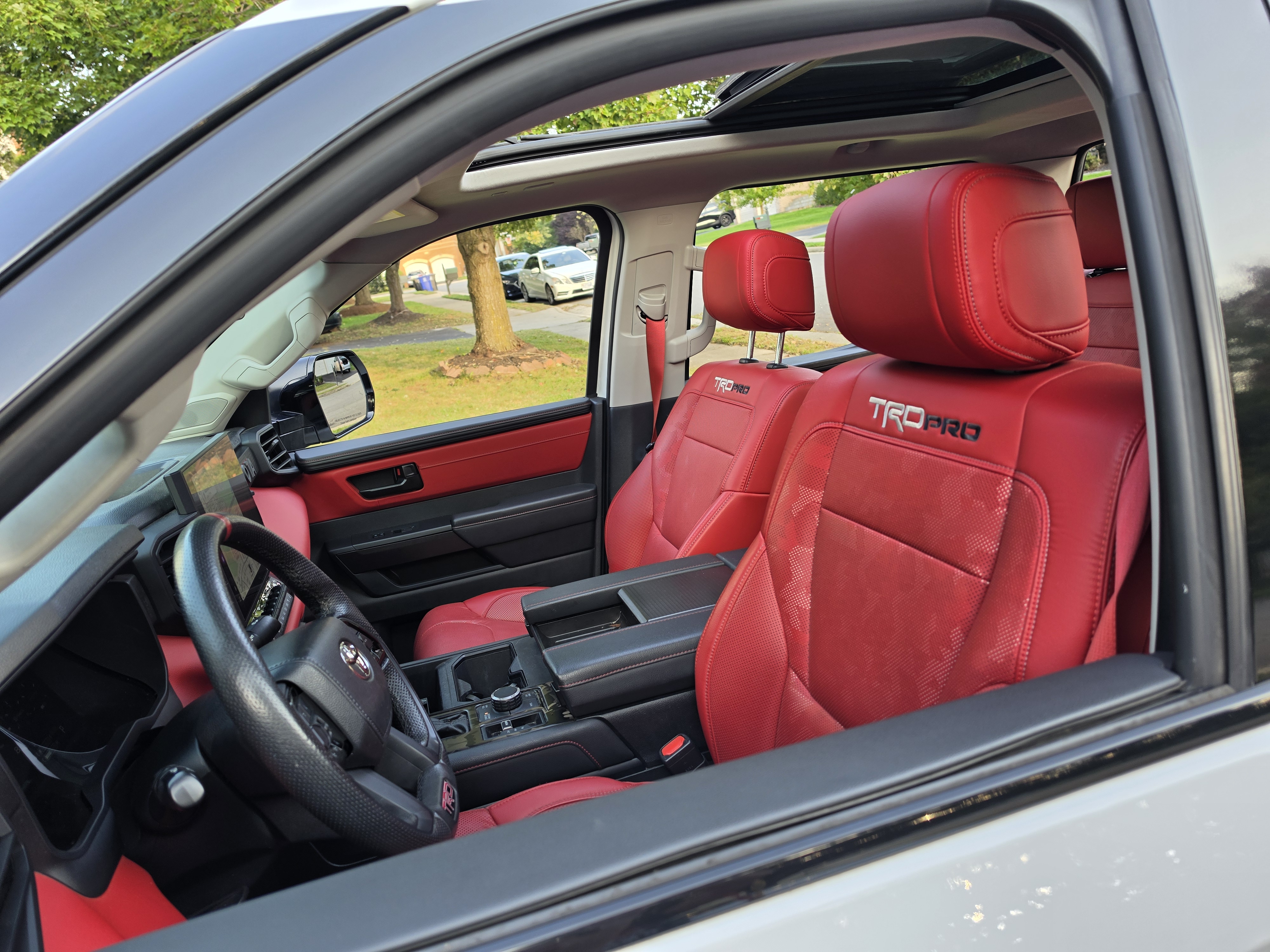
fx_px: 844
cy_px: 476
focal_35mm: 23
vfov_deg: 58.9
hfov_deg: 73.9
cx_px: 635
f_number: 1.4
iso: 32
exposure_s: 1/180
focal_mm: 6.5
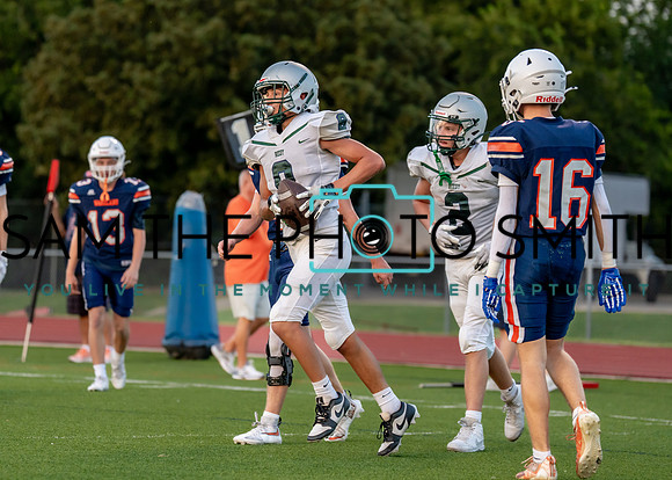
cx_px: 268
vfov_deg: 8.9
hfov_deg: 12.4
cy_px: 212
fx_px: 3080
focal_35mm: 161
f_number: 2.8
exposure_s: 1/1000
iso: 1000
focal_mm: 122
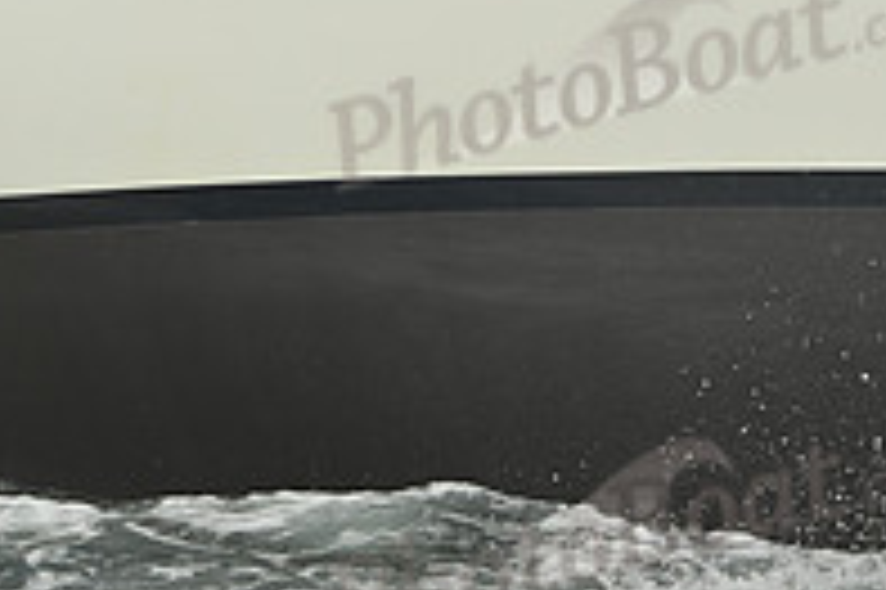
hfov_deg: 7.1
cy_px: -97
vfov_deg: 4.7
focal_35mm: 289
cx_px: 99
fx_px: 7107
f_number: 13
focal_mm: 98
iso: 320
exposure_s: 1/1250
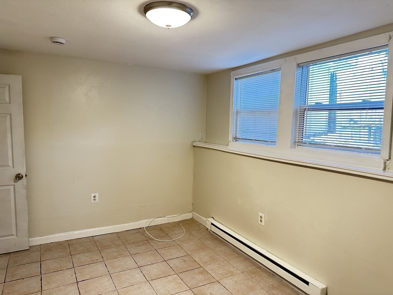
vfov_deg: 56.8
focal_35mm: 24
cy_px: 148
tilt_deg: -4.9
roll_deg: -0.9
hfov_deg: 71.6
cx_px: 196
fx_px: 272
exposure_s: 1/60
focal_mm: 6.86
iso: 250
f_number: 1.78
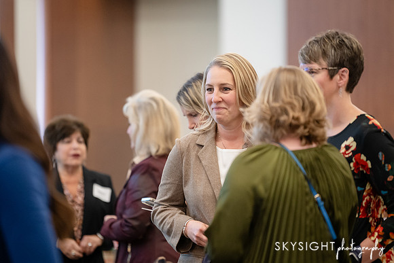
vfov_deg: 6.7
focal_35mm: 204
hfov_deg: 10.1
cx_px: 197
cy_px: 132
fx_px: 2235
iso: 3200
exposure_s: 1/250
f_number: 2.8
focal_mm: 200
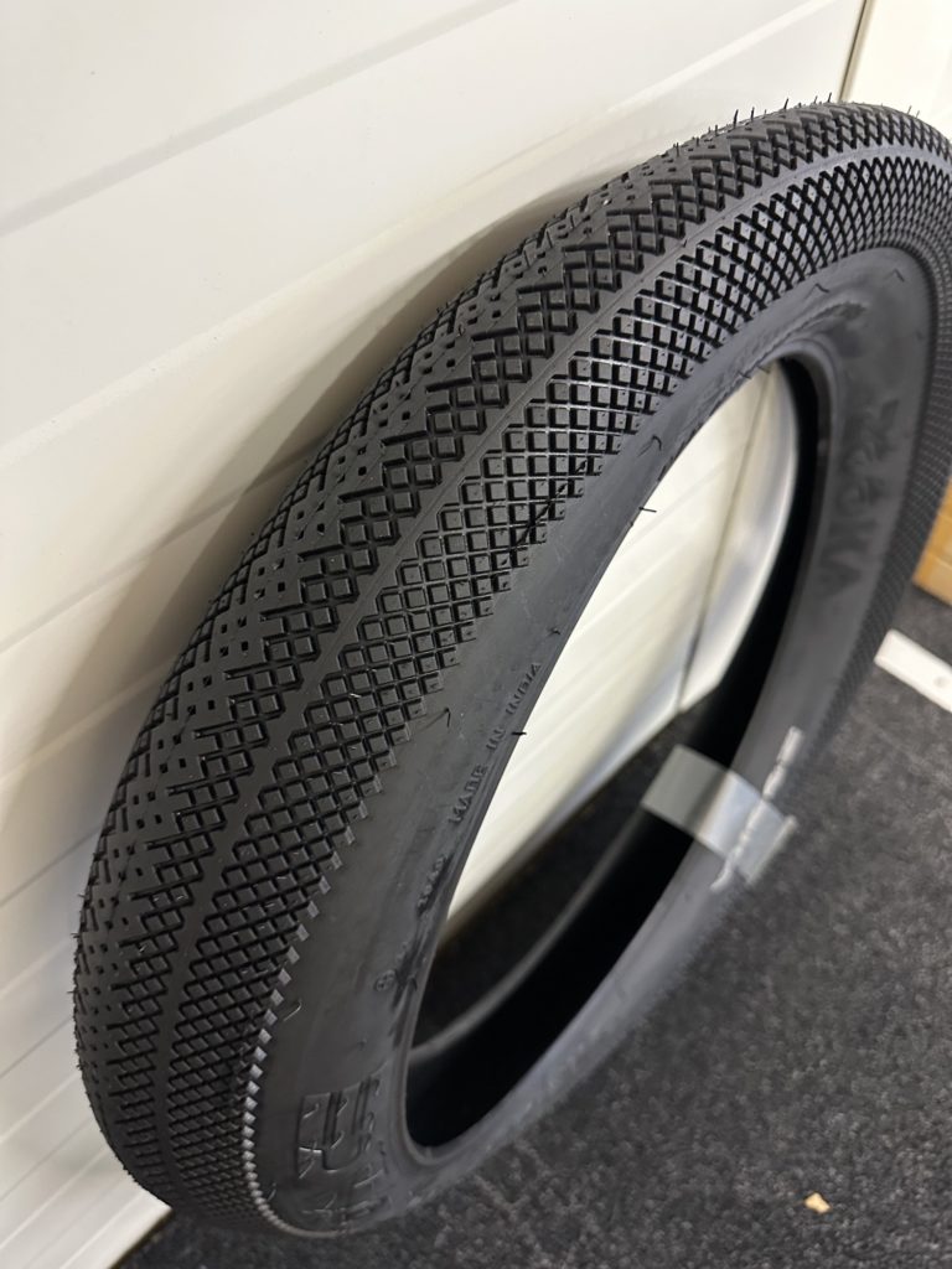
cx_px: 476
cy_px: 634
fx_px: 880
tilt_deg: -54.6
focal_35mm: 24
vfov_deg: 71.6
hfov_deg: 56.8
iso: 640
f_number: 1.78
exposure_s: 1/33
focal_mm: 6.86
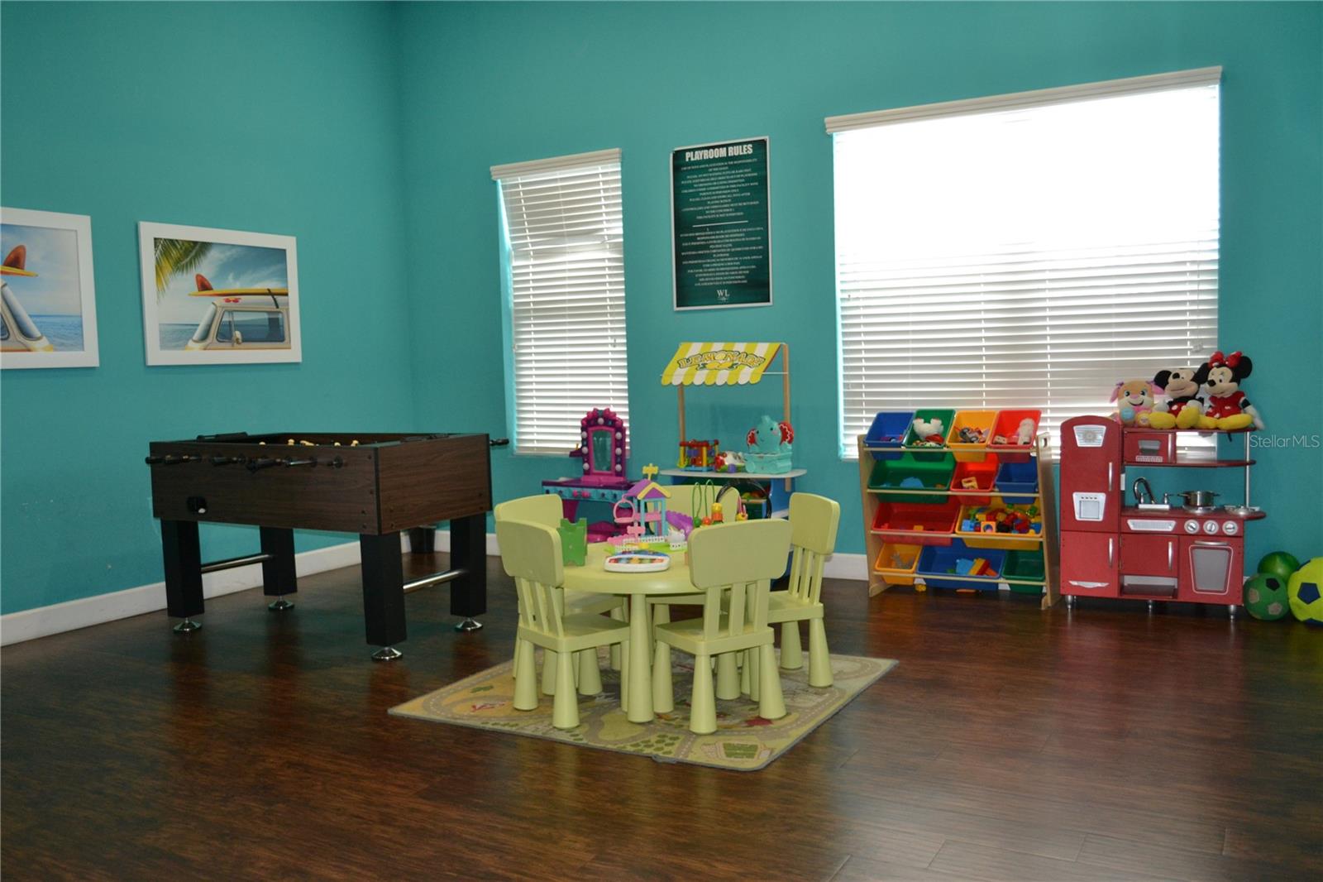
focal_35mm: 30
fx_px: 1102
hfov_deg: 61.9
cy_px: 441
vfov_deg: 43.6
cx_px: 662
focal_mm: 20
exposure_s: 1/60
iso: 720
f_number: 3.8
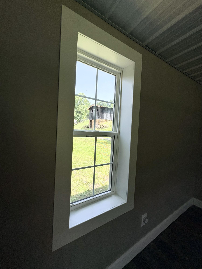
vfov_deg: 102.1
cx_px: 101
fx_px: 109
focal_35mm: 14
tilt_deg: -1.3
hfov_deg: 85.7
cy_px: 134
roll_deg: -3.3
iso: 50
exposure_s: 1/328
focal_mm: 2.22
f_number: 2.2
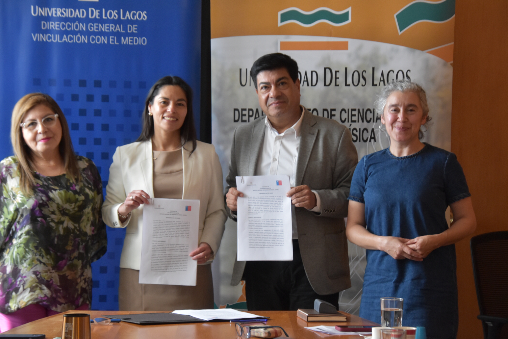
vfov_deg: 9.2
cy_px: 170
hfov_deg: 13.7
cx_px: 254
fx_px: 2117
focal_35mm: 150
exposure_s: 1/125
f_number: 5
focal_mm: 100
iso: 1600
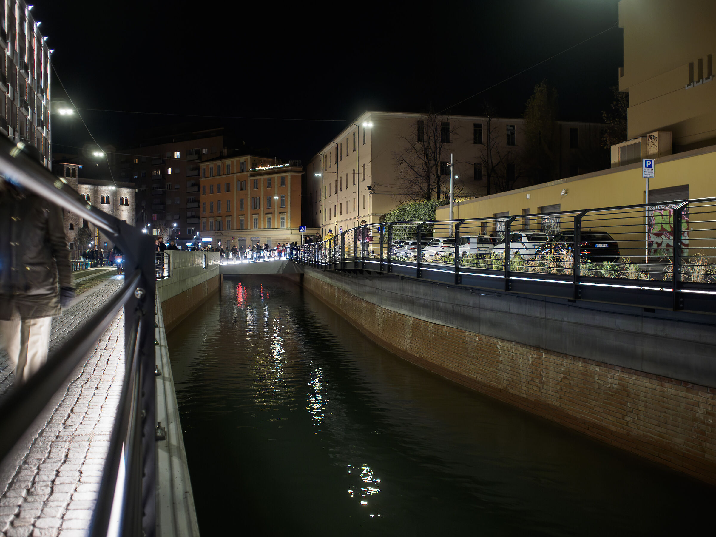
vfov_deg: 41.8
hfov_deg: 54.0
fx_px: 703
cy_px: 268
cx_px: 358
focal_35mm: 34
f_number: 2.8
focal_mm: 17
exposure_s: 1/13
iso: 1000
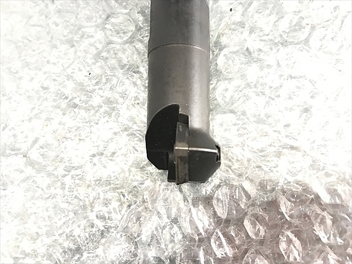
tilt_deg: -77.6
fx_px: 285
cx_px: 176
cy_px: 132
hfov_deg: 63.4
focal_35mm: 28
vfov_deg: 49.7
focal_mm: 3.99
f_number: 1.8
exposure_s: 1/17
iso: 64
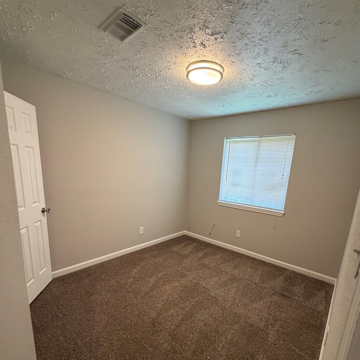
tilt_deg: -12.6
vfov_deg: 83.2
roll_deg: -3.2
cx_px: 184
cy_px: 212
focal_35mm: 17
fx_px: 200
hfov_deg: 84.0
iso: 320
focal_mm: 2.22
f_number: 2.2
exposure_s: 1/60
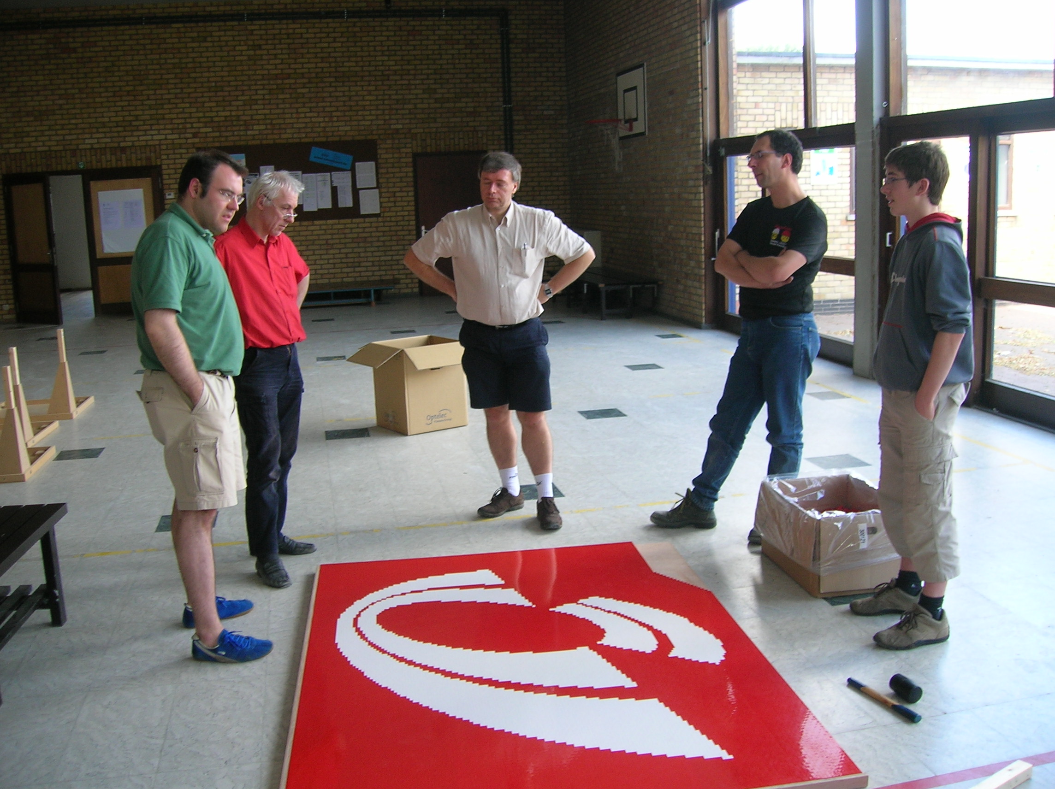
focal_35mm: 34
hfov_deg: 54.0
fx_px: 1035
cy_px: 394
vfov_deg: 41.7
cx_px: 528
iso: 50
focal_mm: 5.7
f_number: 2.9
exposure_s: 1/31.3
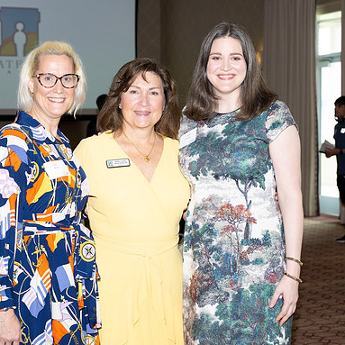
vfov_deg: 24.0
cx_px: 150
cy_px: 172
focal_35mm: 72
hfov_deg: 24.0
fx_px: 812
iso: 800
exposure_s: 1/200
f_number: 5.6
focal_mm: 56
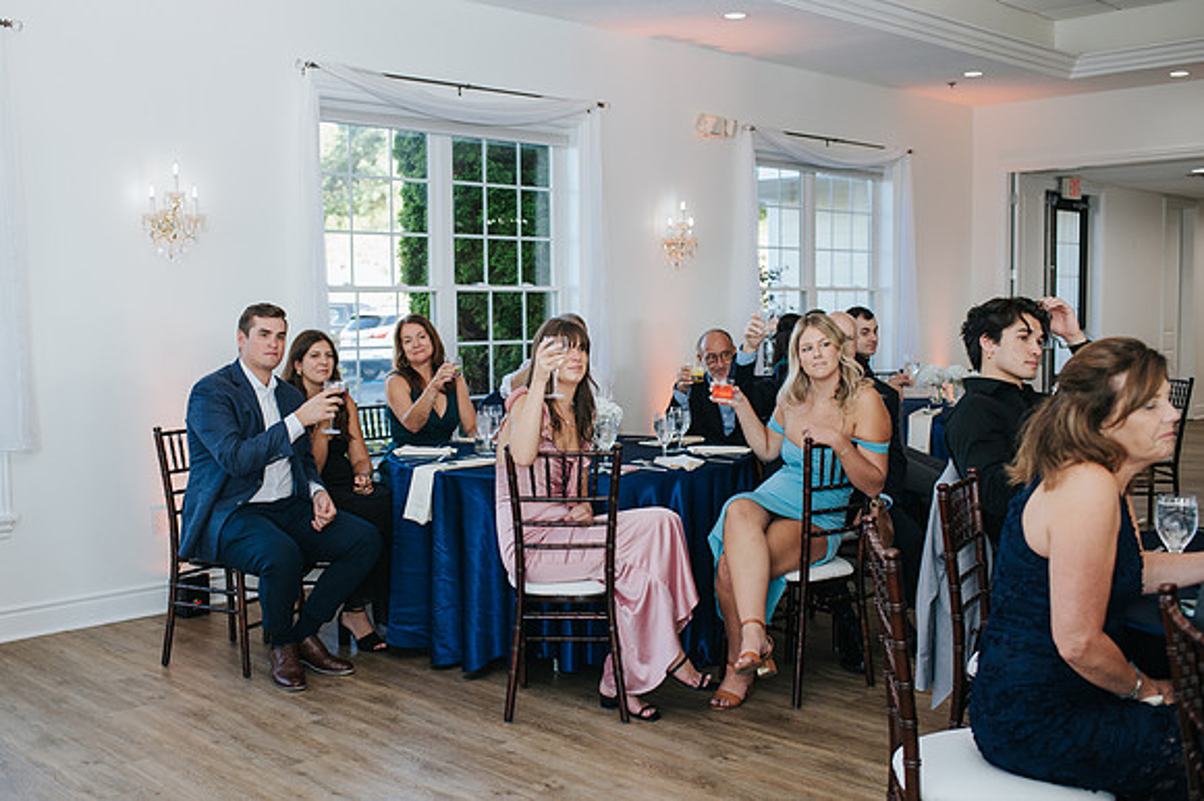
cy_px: 400
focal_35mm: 38
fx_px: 1274
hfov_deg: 50.5
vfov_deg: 34.9
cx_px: 548
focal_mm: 35
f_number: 3.2
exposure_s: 1/200
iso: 640
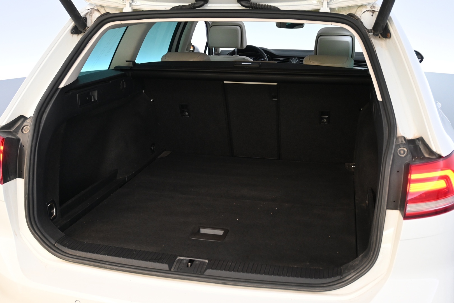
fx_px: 473
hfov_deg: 51.3
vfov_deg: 35.5
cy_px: 152
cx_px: 227
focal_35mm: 38
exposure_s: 1/40
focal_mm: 25
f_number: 4.2
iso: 1000
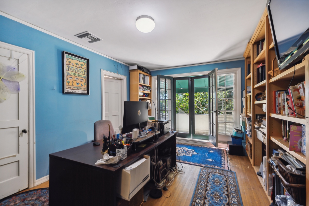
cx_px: 154
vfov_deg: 77.3
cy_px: 103
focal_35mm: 15
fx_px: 129
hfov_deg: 100.4
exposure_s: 1/20
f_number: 8
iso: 160
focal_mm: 15
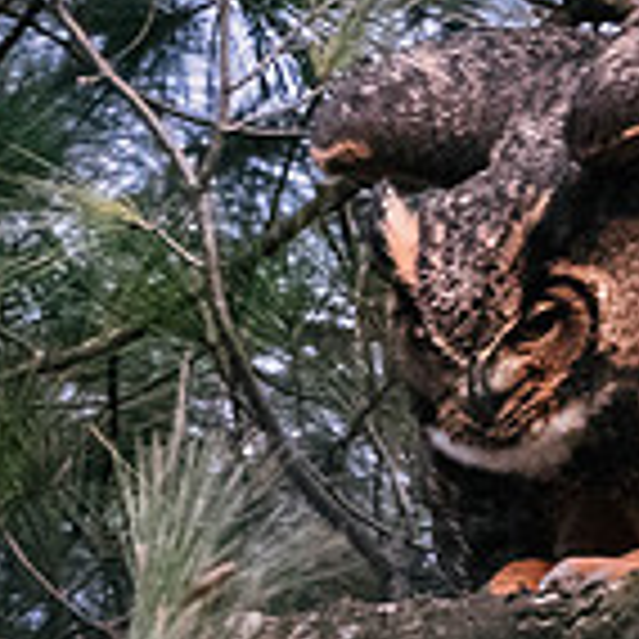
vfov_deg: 0.6
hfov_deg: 0.6
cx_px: 638
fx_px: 59730
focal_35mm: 2860
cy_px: 331
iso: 3200
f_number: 5.6
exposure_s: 1/50
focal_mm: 380
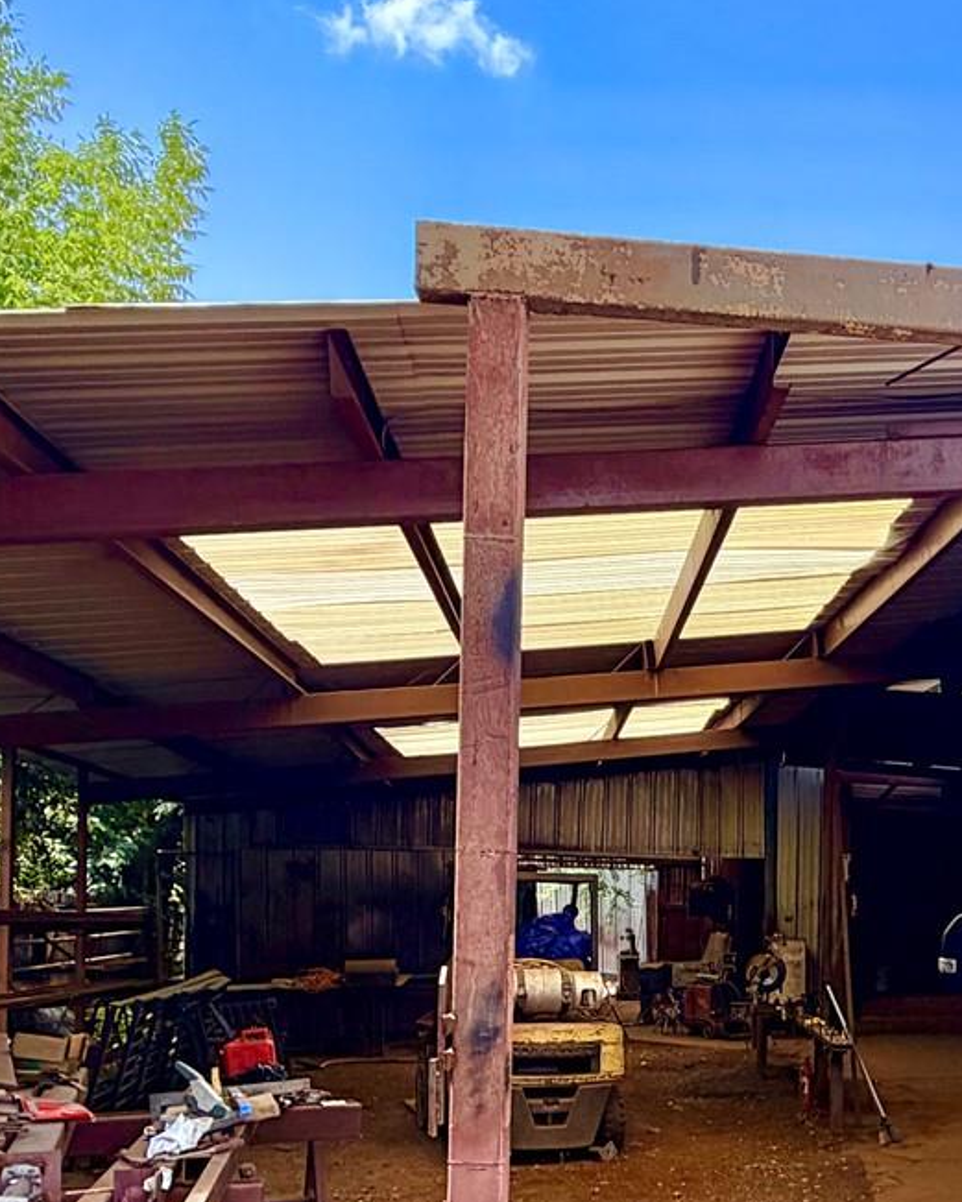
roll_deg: -1.0
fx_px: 1530
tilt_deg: -1.1
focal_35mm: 43
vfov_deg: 41.3
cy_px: 934
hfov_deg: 32.7
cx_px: 907
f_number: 2.2
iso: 40
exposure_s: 1/574
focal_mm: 2.22
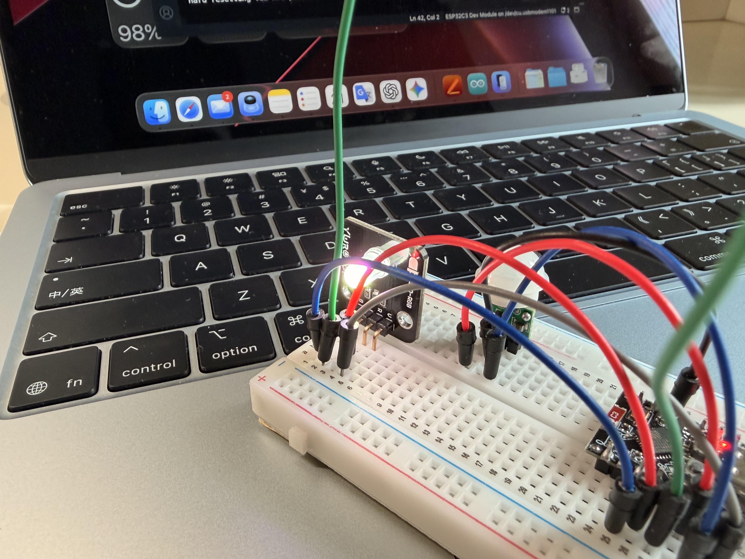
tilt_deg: -32.2
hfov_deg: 67.3
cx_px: 372
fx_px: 560
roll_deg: +0.3
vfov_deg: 53.1
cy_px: 280
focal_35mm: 26
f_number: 2.2
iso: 160
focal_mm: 2.22
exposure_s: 1/111
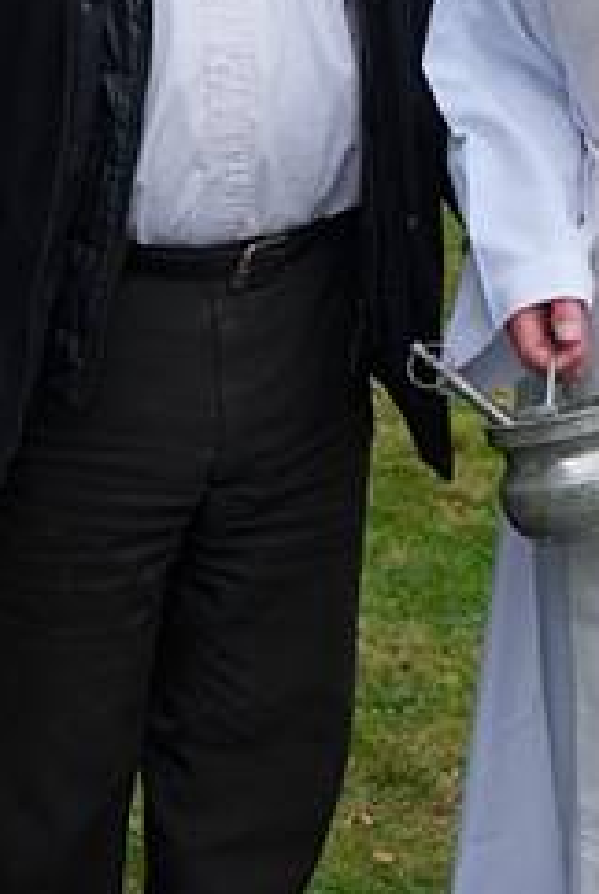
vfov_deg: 20.5
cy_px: 255
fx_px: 2464
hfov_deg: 13.8
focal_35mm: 99
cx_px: 462
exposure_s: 1/450
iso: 400
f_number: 4.5
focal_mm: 26.5
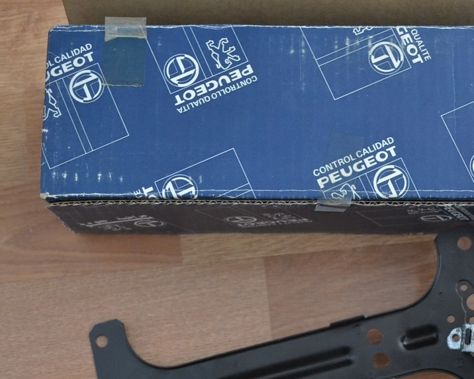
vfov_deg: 22.1
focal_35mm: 69
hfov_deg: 27.4
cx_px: 292
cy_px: 251
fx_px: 968
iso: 2200
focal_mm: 26
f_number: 4.2
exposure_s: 1/60
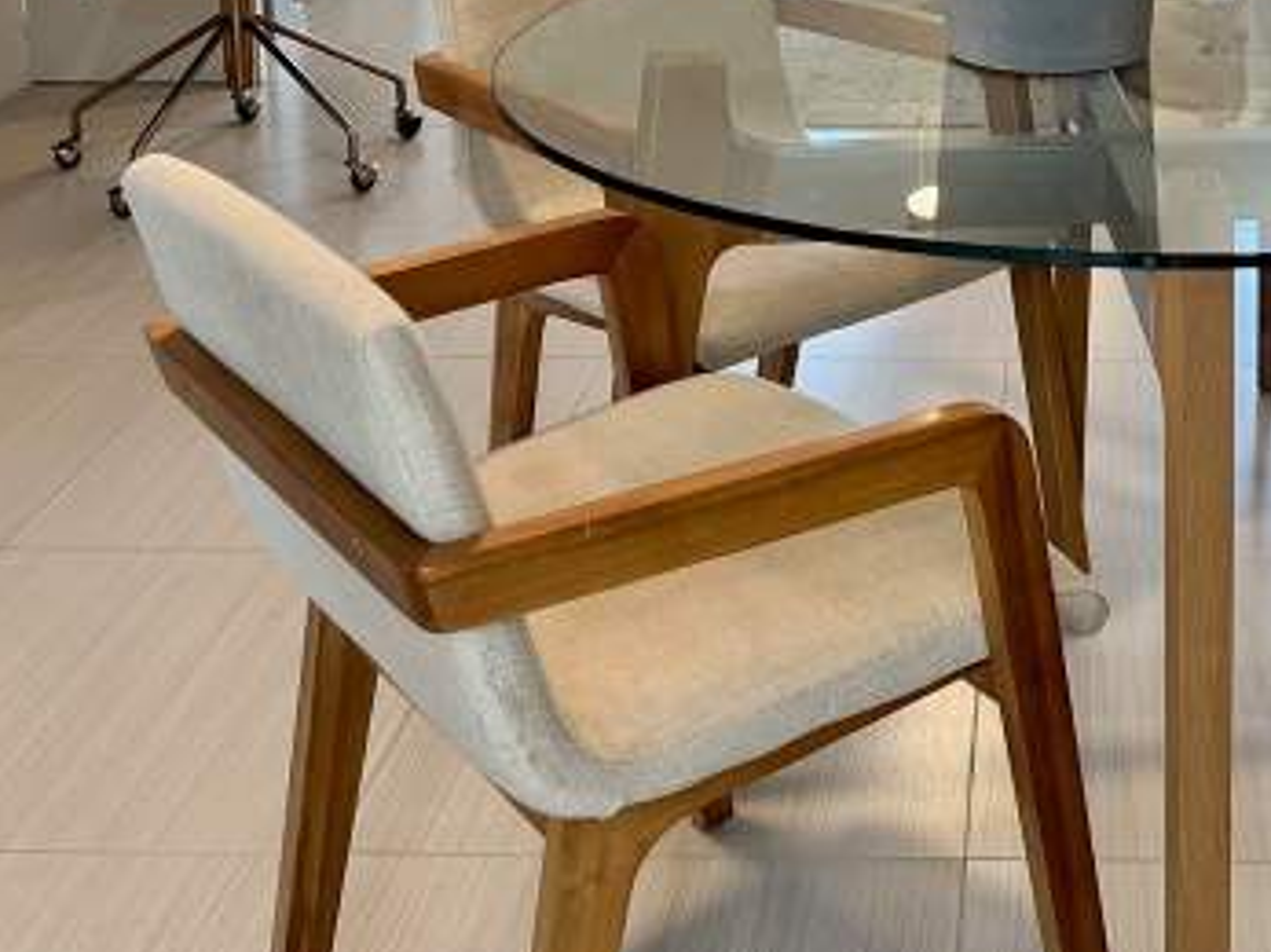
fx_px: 2202
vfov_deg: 22.8
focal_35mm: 60
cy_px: -121
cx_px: 1073
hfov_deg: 31.1
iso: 80
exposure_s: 1/60
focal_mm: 5.7
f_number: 1.5
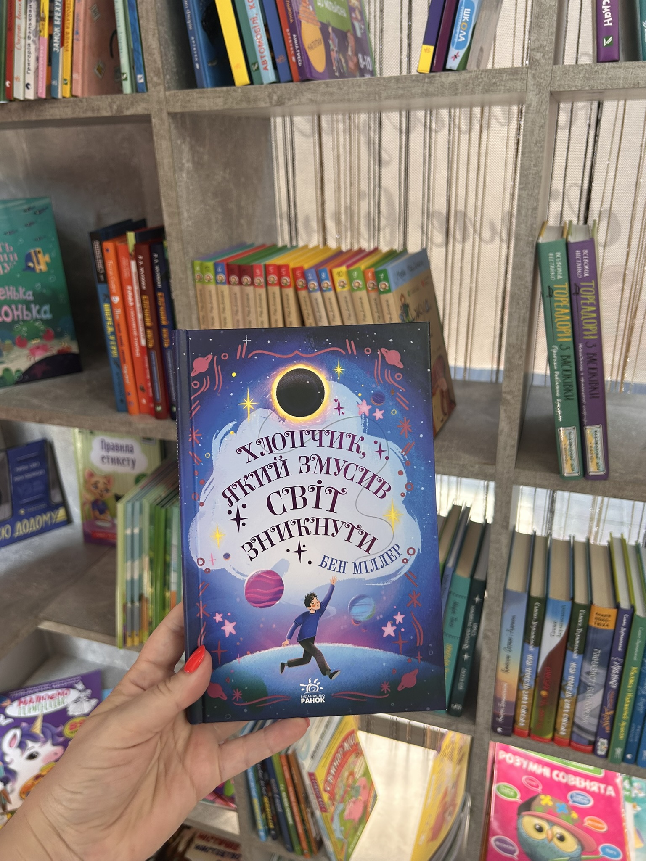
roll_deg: +2.6
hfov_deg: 53.1
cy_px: 430
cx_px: 323
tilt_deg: -22.3
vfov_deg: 67.3
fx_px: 647
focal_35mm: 26
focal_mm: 5.7
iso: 80
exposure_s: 1/121
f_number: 1.5
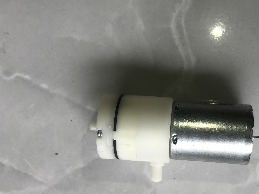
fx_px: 329
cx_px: 164
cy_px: 120
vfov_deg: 32.7
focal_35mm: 44
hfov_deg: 42.6
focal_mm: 3.99
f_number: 1.8
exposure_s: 1/185
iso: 20
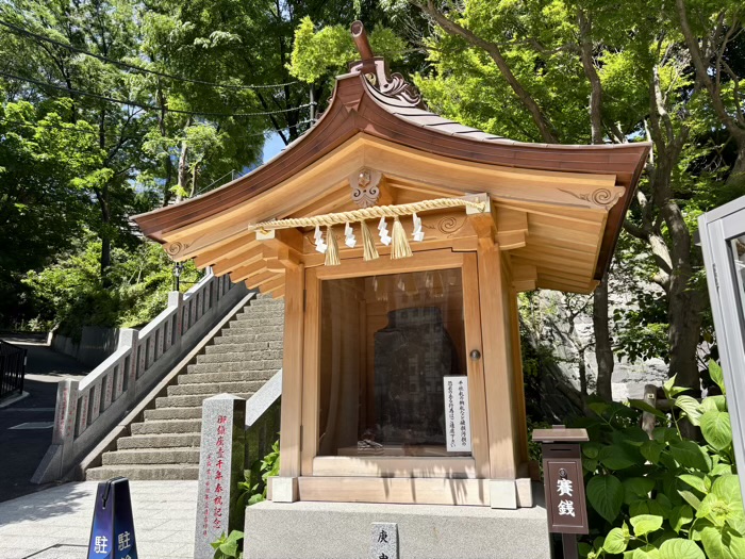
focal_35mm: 26
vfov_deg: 53.1
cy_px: 280
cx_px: 372
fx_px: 560
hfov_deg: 67.3
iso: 50
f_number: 1.6
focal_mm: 5.96
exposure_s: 1/1103
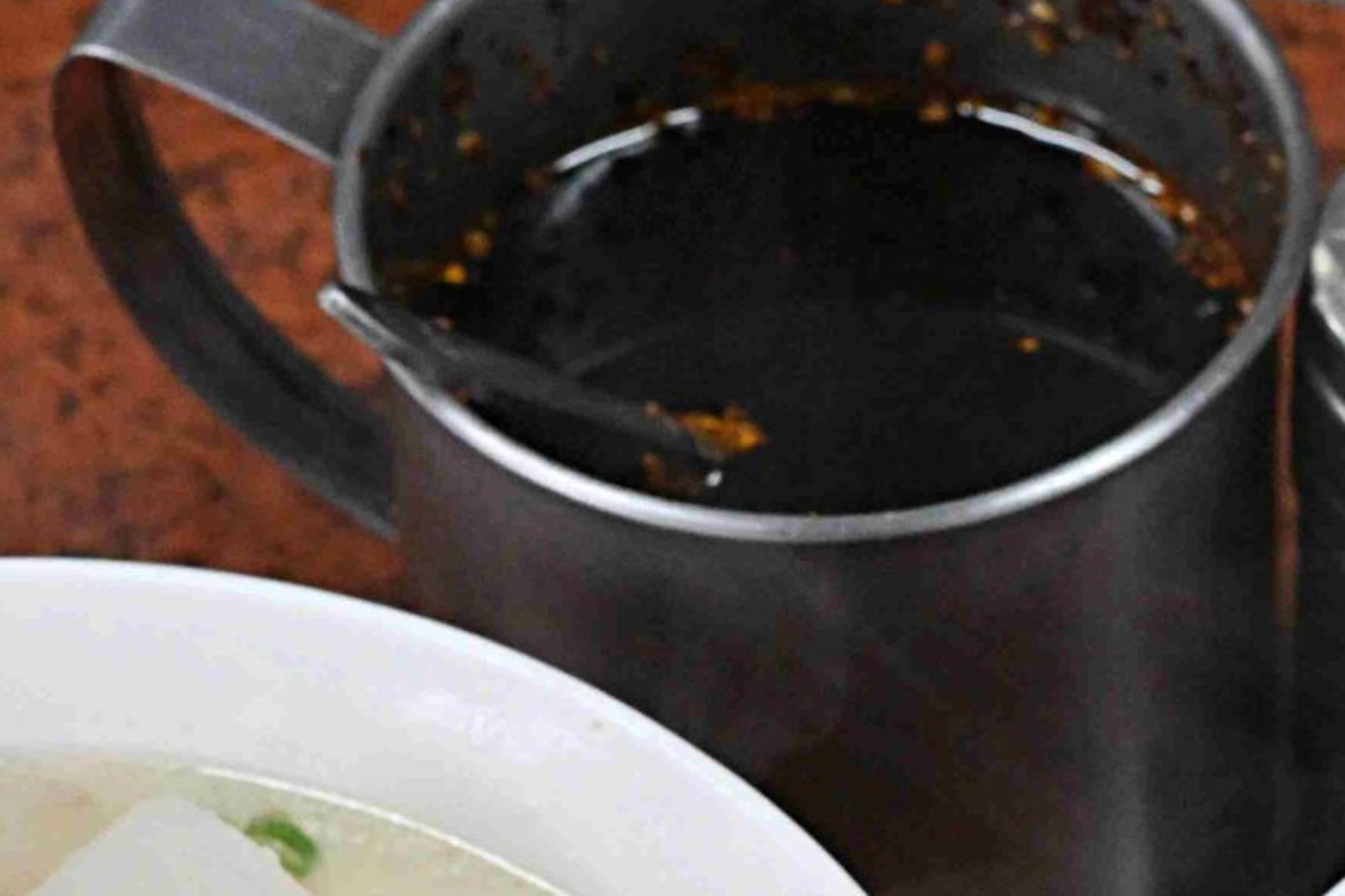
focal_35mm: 238
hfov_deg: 8.6
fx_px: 8891
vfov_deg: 5.7
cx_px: 935
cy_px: 1145
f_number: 5.6
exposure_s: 1/125
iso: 3200
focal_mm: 50
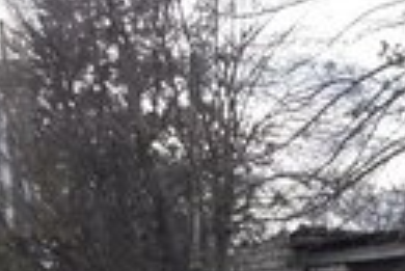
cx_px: 514
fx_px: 1250
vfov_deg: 11.1
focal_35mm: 111
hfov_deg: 17.4
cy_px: 567
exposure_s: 1/50
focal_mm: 3.7
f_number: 1.9
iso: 64
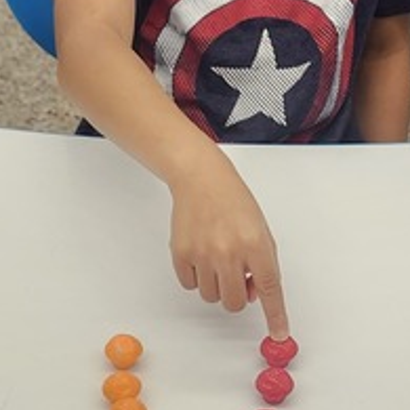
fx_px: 1434
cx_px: 202
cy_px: 286
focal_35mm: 107
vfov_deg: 16.2
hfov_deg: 16.3
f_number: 1.8
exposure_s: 1/120
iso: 160
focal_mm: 5.54
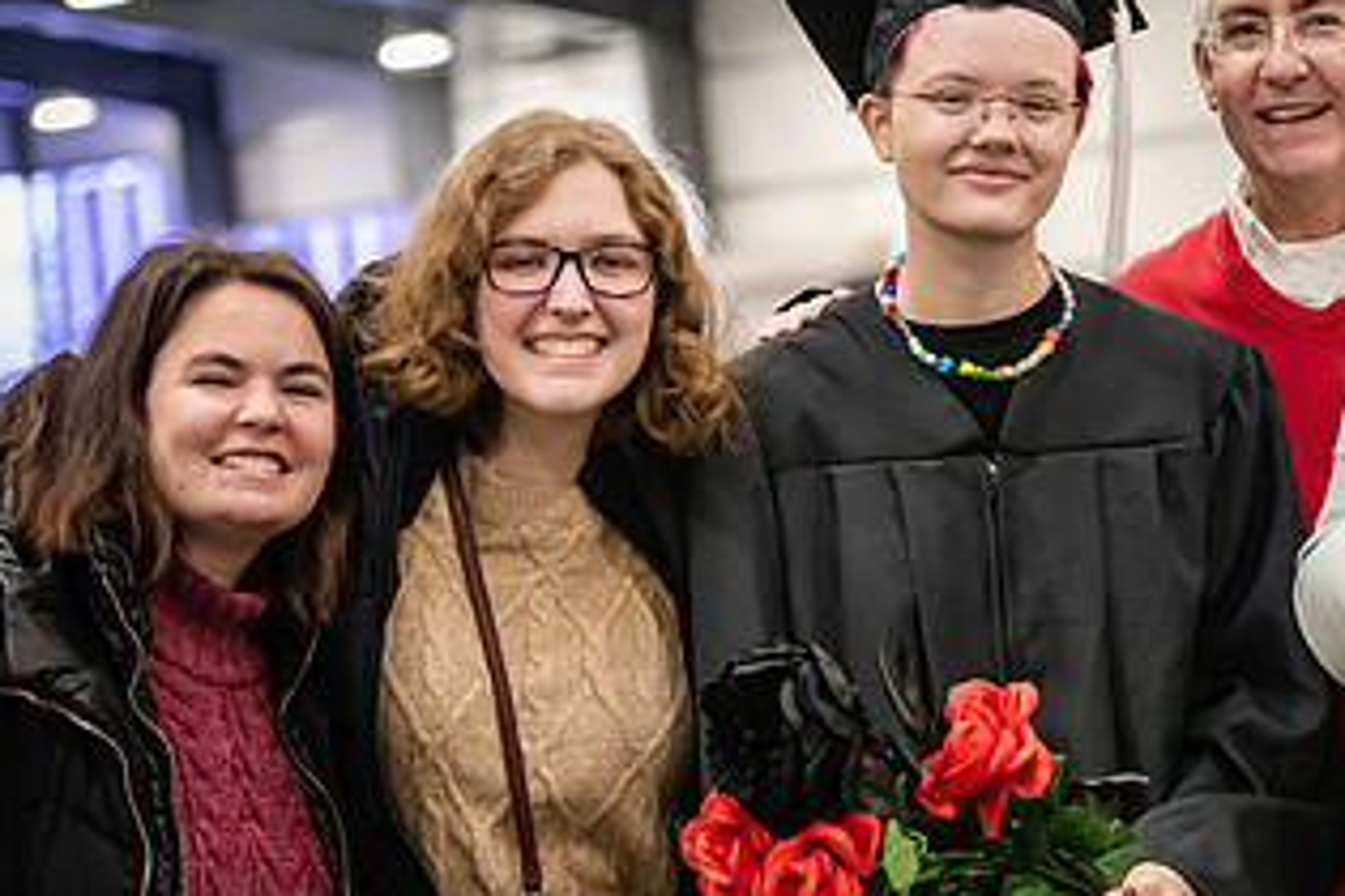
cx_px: 1089
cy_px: 497
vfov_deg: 10.6
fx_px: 4819
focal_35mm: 129
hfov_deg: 15.8
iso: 2000
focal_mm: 70
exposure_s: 1/200
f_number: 3.2
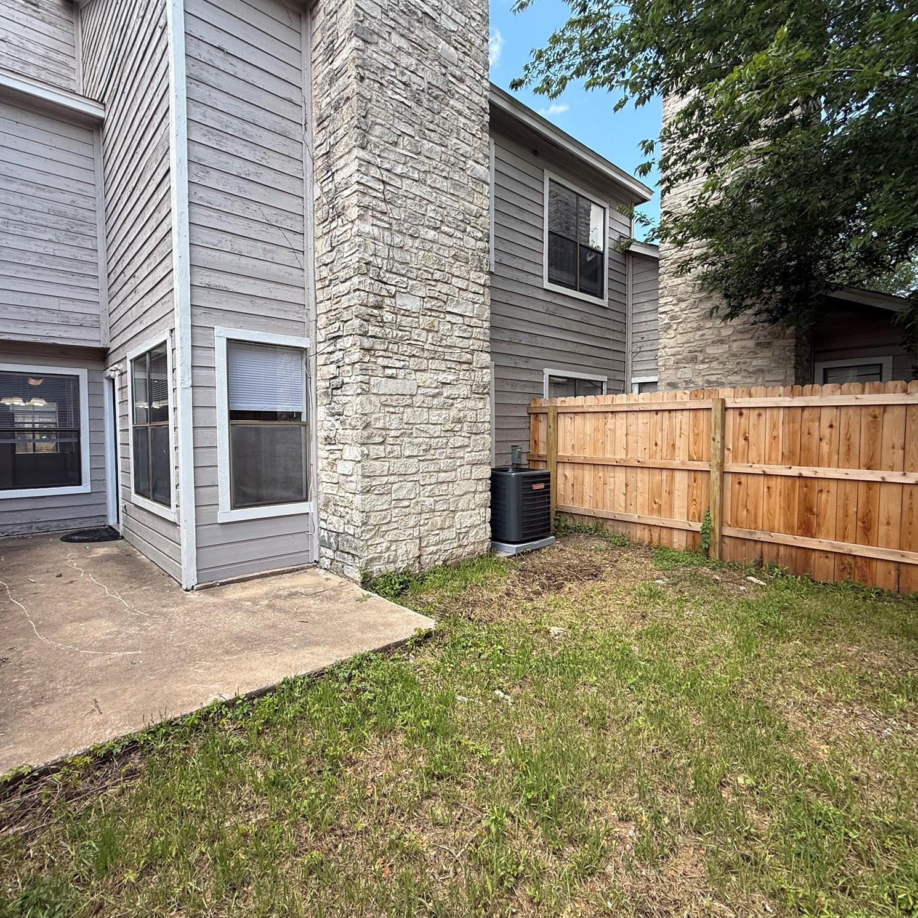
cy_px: 454
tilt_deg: -1.5
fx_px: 510
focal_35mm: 17
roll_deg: +0.2
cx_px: 419
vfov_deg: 84.0
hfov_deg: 83.8
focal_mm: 2.22
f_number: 2.2
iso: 50
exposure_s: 1/455
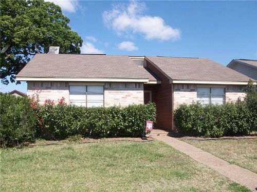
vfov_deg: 41.8
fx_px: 252
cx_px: 128
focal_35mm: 34
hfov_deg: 54.0
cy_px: 96
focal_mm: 5.7
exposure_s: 1/313
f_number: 5.5
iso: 64
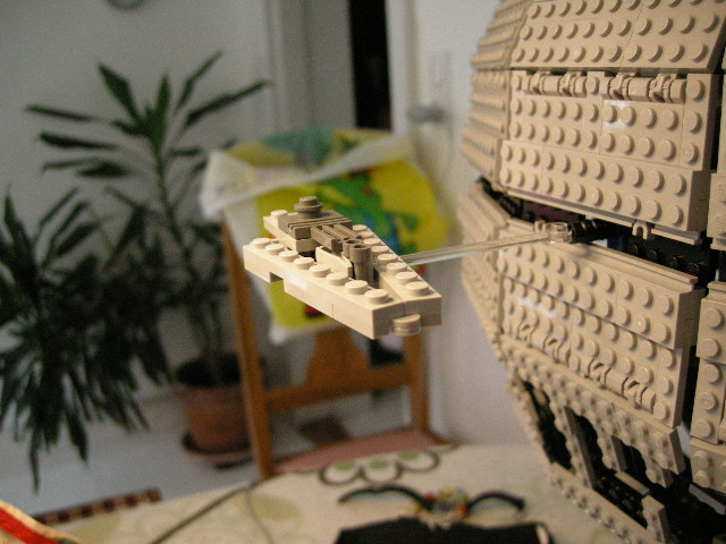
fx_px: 755
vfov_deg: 39.7
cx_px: 363
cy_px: 272
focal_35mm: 36
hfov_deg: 51.4
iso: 400
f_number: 2.7
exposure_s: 1/26
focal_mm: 7.5
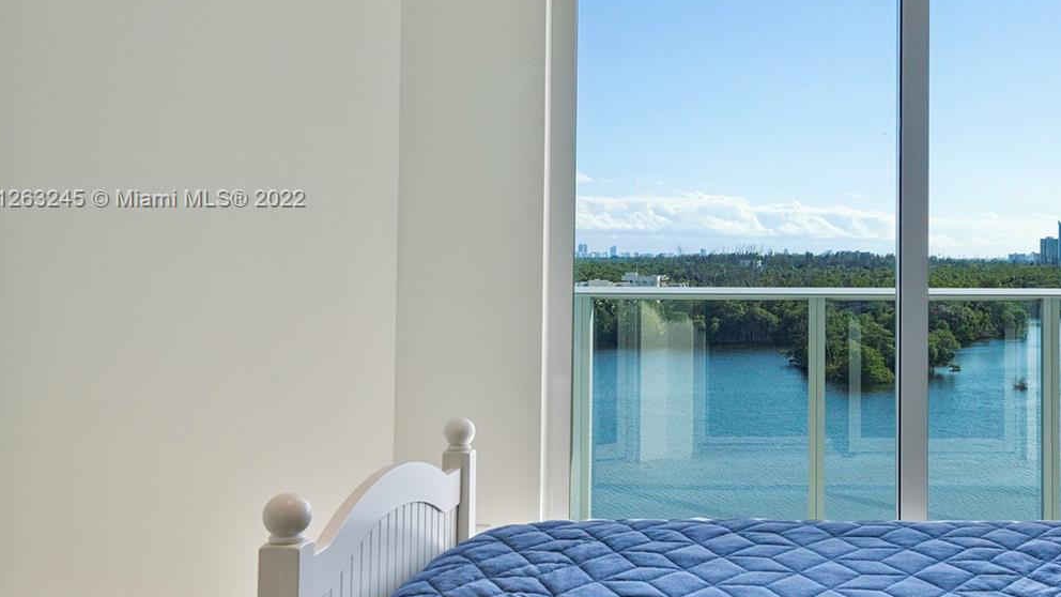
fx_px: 1379
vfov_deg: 24.3
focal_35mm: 49
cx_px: 818
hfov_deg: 40.7
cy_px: 200
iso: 500
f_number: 8
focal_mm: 29
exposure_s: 1/800
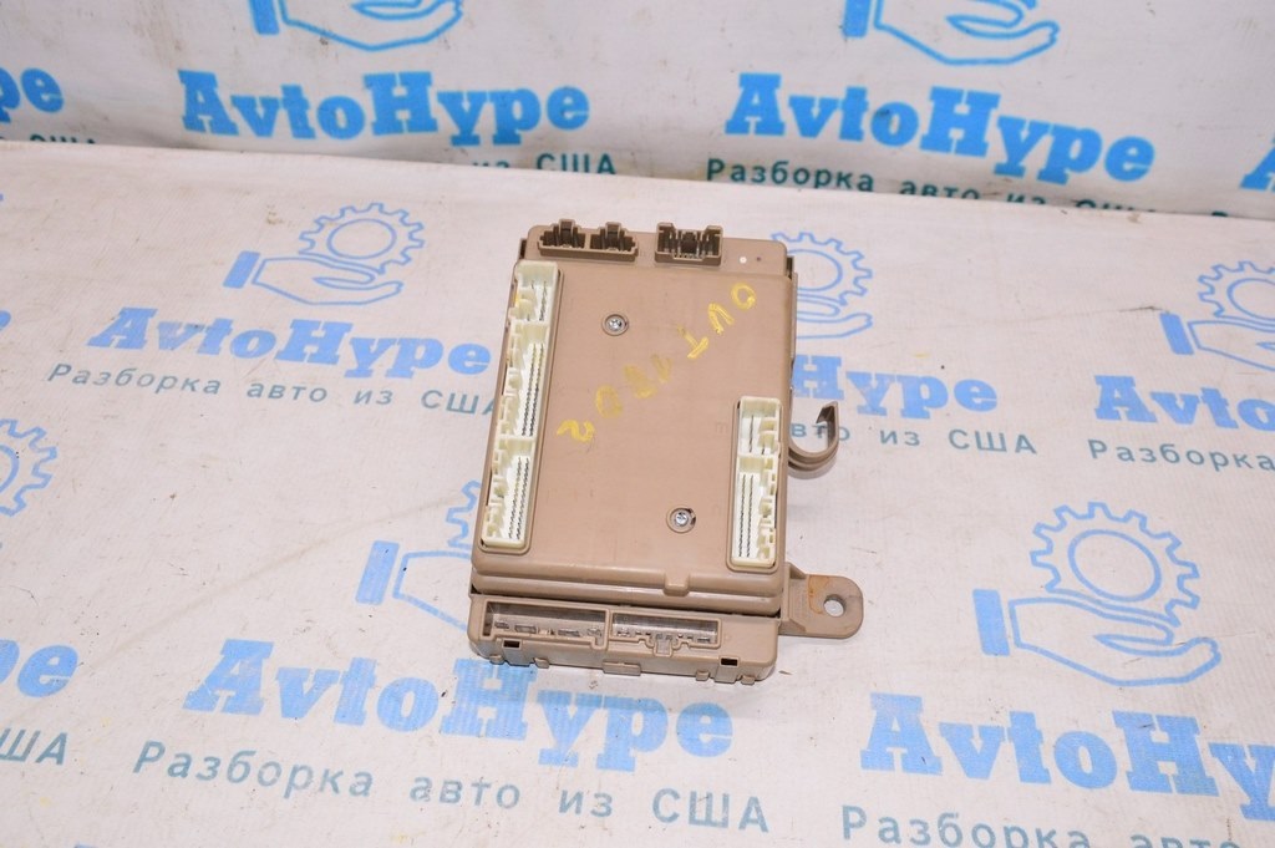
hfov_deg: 59.5
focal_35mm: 32
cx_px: 638
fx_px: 1115
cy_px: 424
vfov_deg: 41.6
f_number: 8
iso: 1600
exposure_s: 1/125
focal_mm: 21
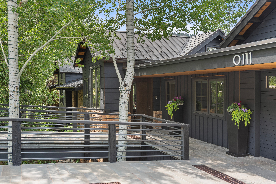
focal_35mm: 35
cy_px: 92
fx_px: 268
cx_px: 138
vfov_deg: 37.9
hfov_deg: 54.4
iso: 100
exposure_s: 1/40
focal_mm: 35
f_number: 7.1
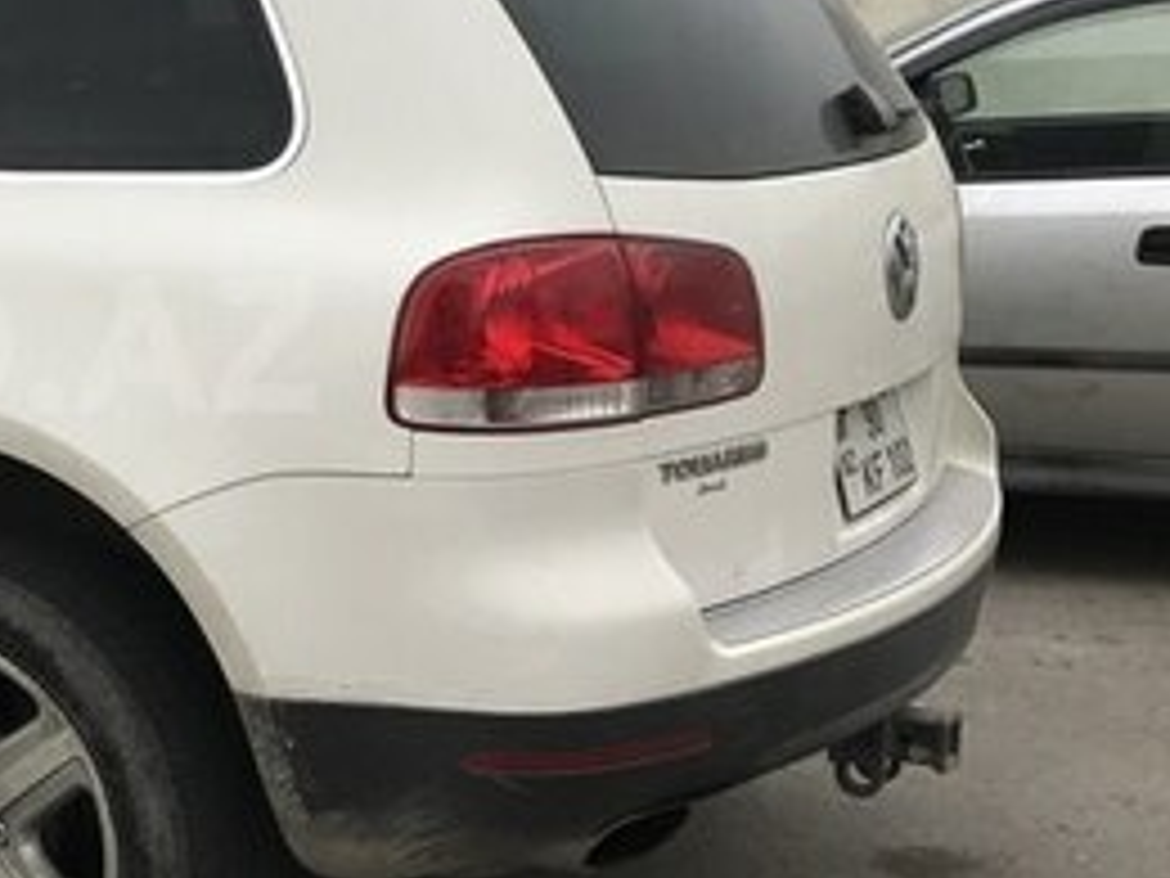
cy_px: 344
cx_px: -144
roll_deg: +1.3
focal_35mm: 71
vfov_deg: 20.7
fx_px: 2400
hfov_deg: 25.3
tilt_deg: -6.8
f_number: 1.8
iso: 20
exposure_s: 1/334
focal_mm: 3.99
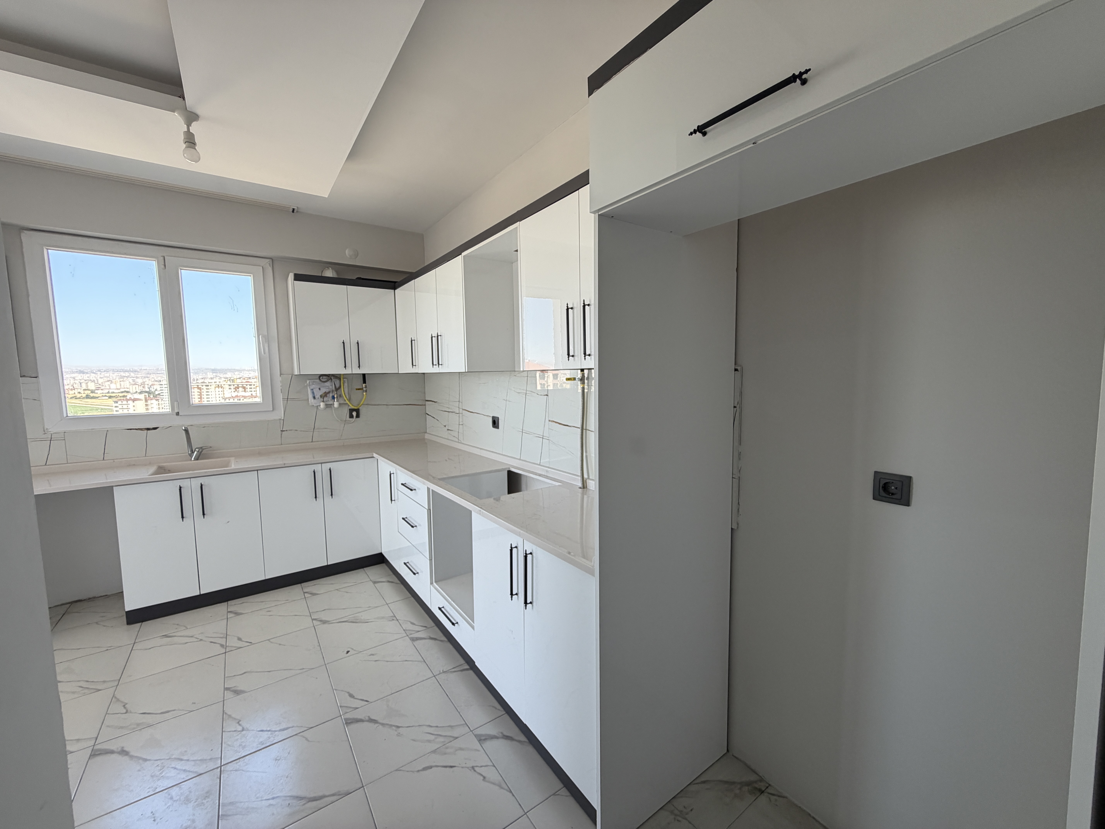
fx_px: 447
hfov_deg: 102.1
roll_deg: +1.1
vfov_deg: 85.7
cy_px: 414
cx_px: 552
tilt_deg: -5.5
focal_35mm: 14
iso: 160
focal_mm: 2.22
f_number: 2.2
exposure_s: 1/121
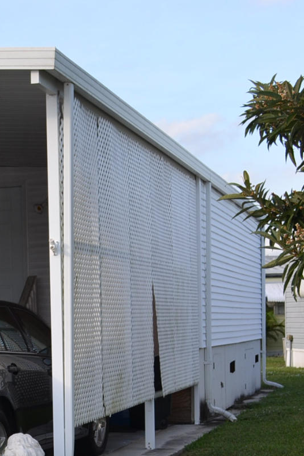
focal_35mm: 97
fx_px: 1229
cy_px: 398
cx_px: -71
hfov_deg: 13.7
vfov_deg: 20.7
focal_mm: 26
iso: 100
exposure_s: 1/200
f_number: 5
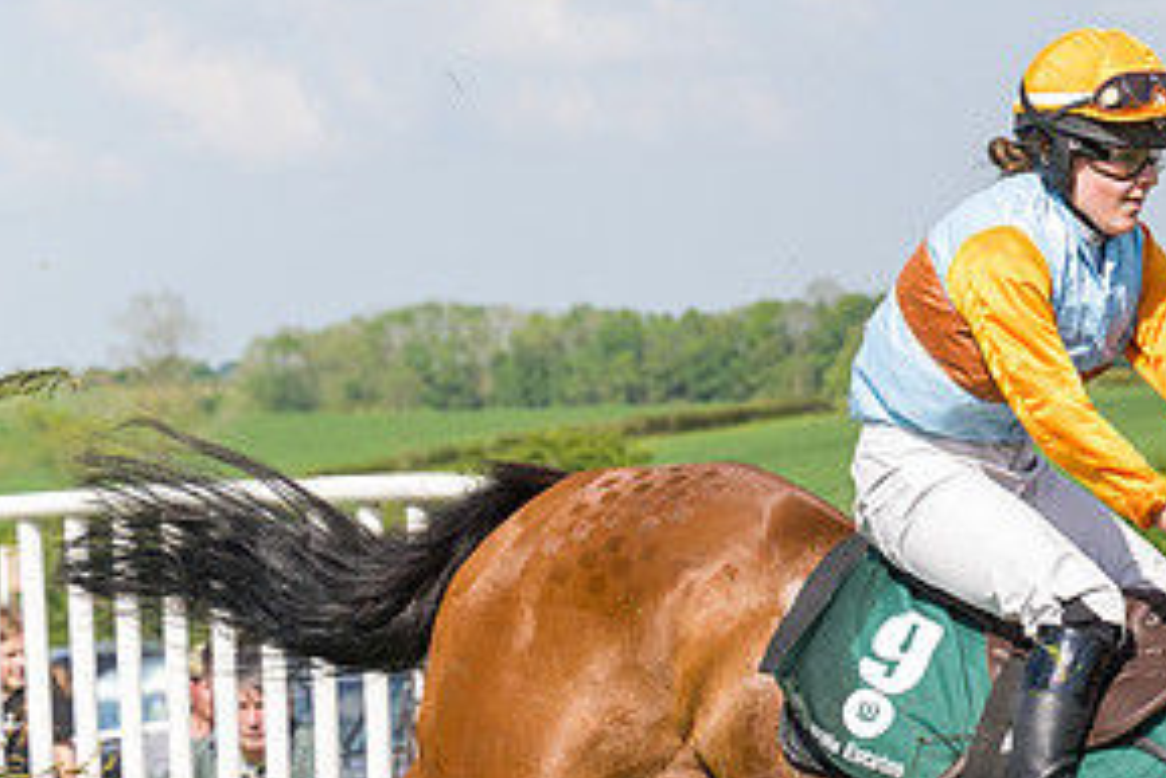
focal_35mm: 224
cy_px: 804
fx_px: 7258
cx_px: 1500
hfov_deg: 9.0
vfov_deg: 6.1
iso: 400
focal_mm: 70
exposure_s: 1/2500
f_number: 5
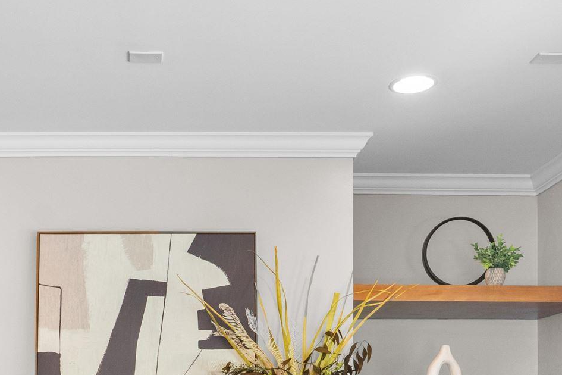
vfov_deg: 23.2
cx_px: 145
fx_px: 837
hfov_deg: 36.3
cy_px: 446
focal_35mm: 54
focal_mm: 11
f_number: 11
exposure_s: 1/2
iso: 400
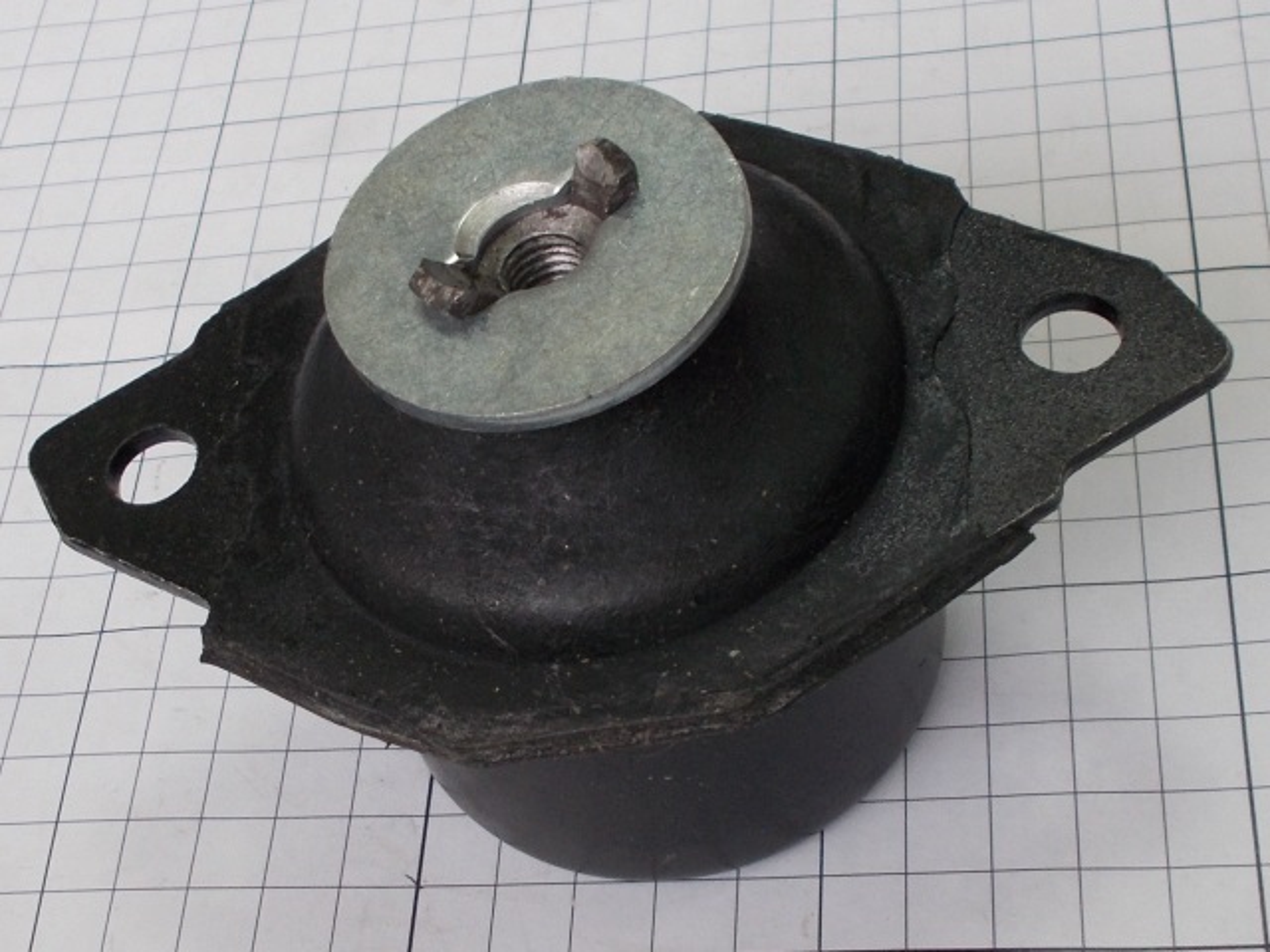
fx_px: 954
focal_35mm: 26
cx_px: 635
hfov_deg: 67.3
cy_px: 476
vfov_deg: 53.1
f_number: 3.2
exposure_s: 1/25
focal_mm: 4.6
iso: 80
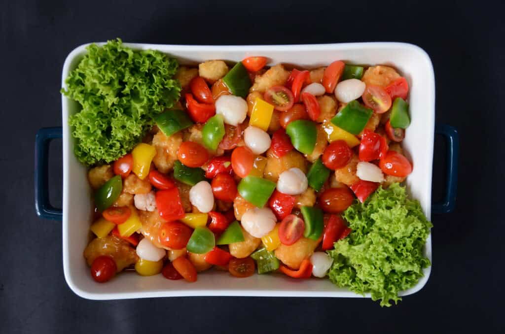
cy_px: 167
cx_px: 252
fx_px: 546
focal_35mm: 39
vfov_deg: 34.1
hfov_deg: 49.6
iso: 640
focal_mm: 26
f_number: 4
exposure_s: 1/320
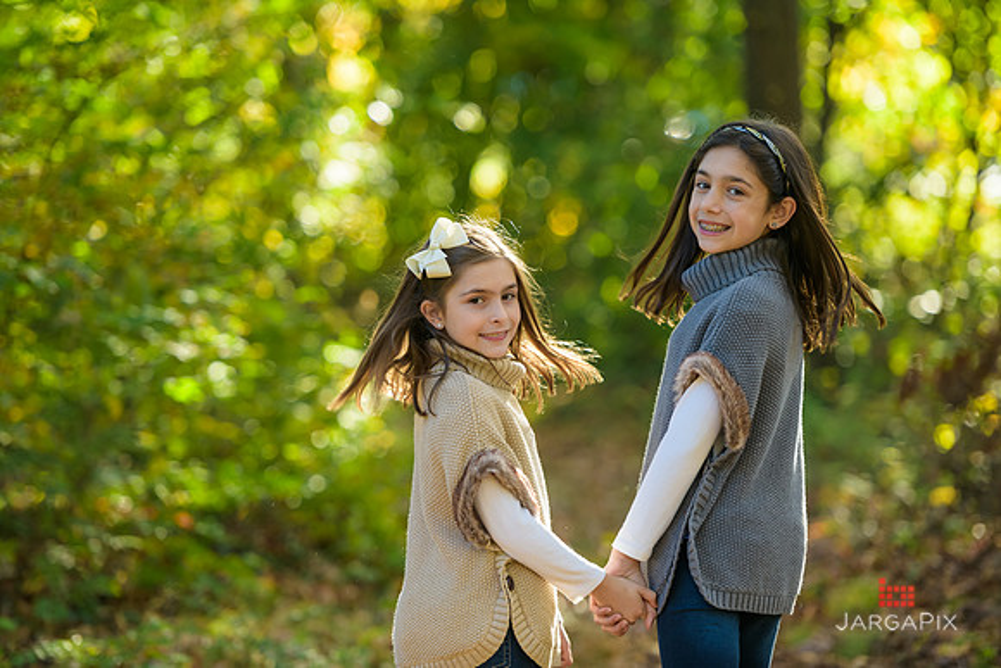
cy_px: 334
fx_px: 4589
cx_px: 500
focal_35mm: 165
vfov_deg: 8.3
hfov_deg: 12.4
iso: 200
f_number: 3.2
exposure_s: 1/200
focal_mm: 165
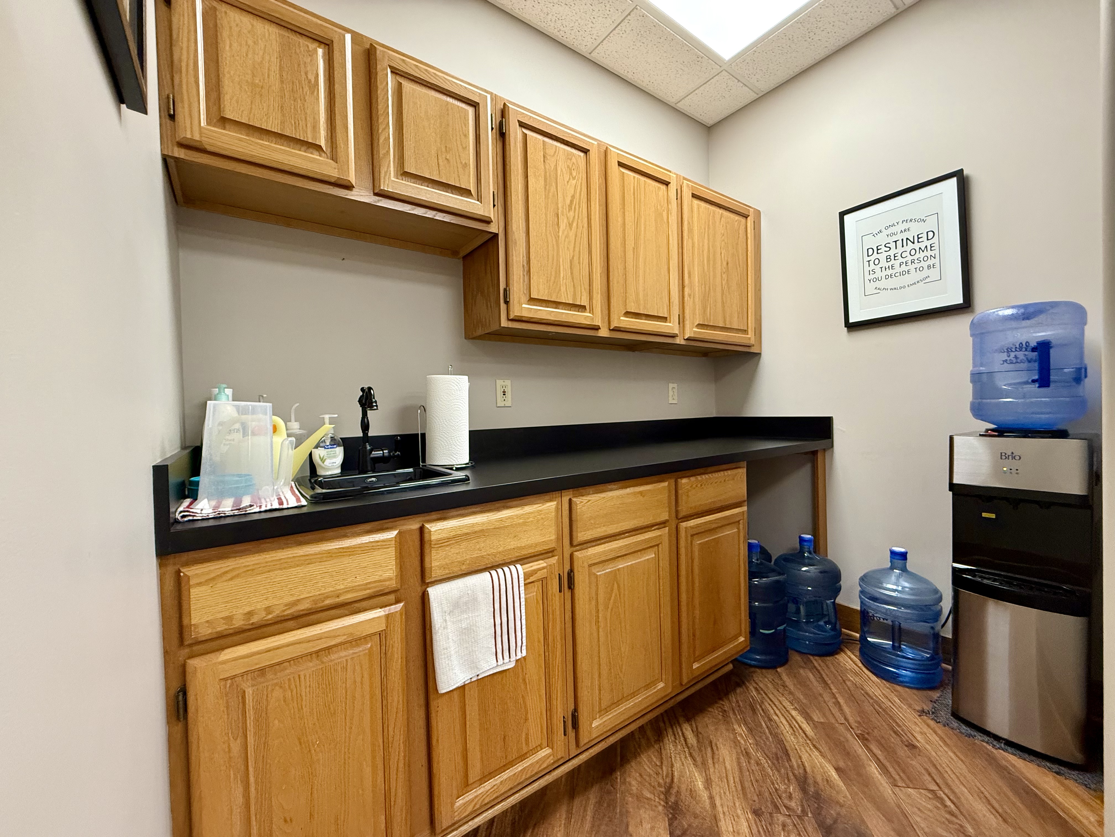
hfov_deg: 102.1
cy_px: 418
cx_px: 558
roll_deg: +1.2
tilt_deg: -1.1
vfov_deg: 85.7
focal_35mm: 14
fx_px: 451
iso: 320
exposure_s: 1/60
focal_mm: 2.22
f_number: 2.2
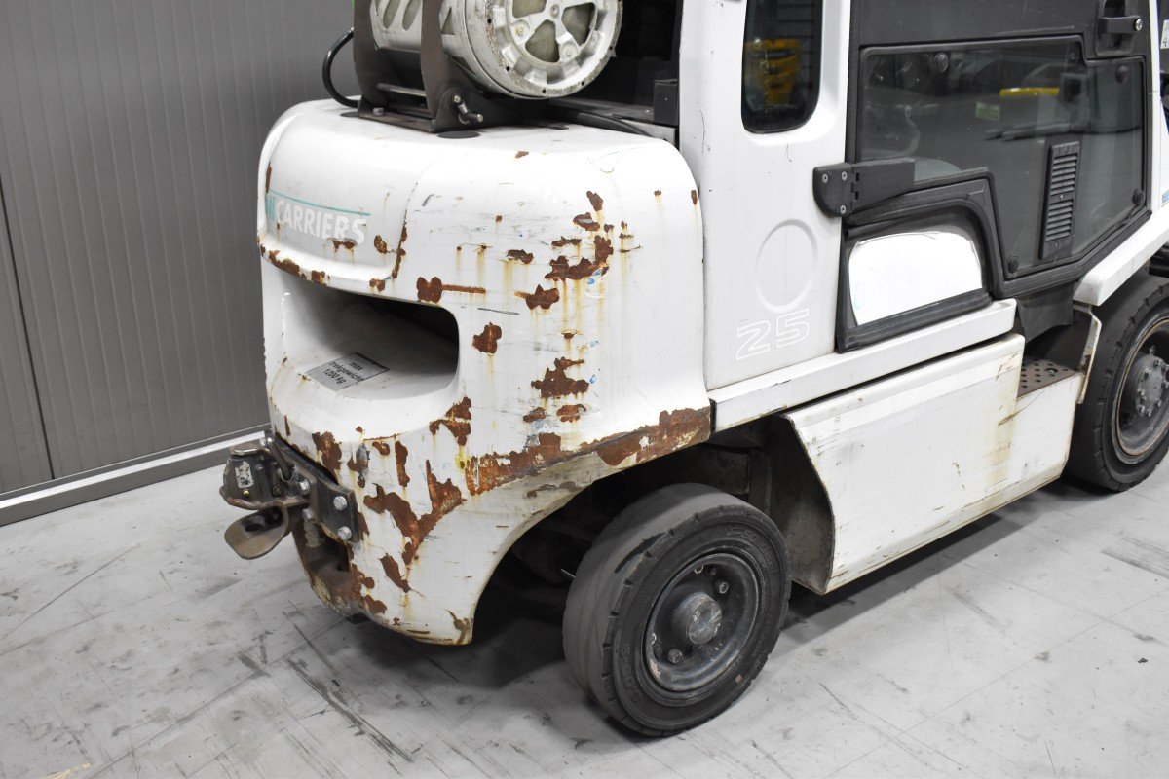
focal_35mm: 36
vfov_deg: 36.9
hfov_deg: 53.1
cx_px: 584
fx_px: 1169
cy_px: 390
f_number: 4.5
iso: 1600
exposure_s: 1/50
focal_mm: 24
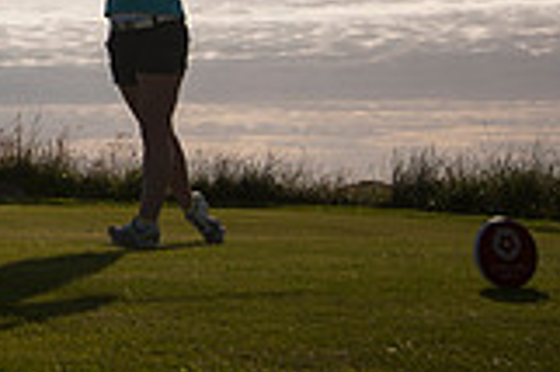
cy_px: -268
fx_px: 1678
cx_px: -209
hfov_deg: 17.5
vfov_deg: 11.8
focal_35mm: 108
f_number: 8
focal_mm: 30
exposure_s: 1/2000
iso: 200
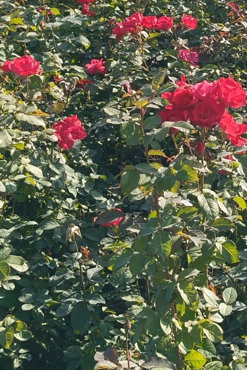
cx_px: 205
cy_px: 82
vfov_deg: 23.1
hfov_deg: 15.6
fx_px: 895
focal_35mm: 87
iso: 80
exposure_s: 1/1878
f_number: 1.8
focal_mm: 4.84
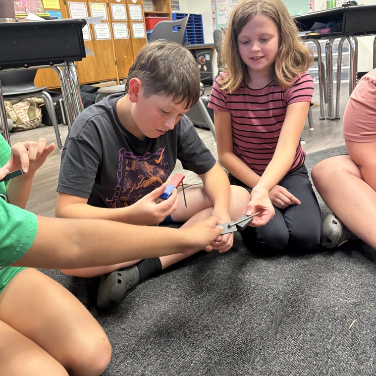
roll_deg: +5.1
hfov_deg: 52.5
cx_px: 187
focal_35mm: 31
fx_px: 381
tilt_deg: -14.8
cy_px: 158
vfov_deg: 52.3
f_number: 1.6
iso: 320
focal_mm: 5.96
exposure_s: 1/60
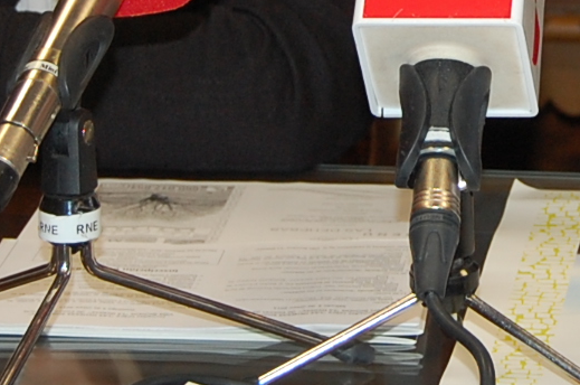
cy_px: -104
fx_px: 3988
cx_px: 553
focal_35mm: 248
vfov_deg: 5.5
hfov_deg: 8.3
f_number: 4.8
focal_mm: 38
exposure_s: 1/60
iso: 400
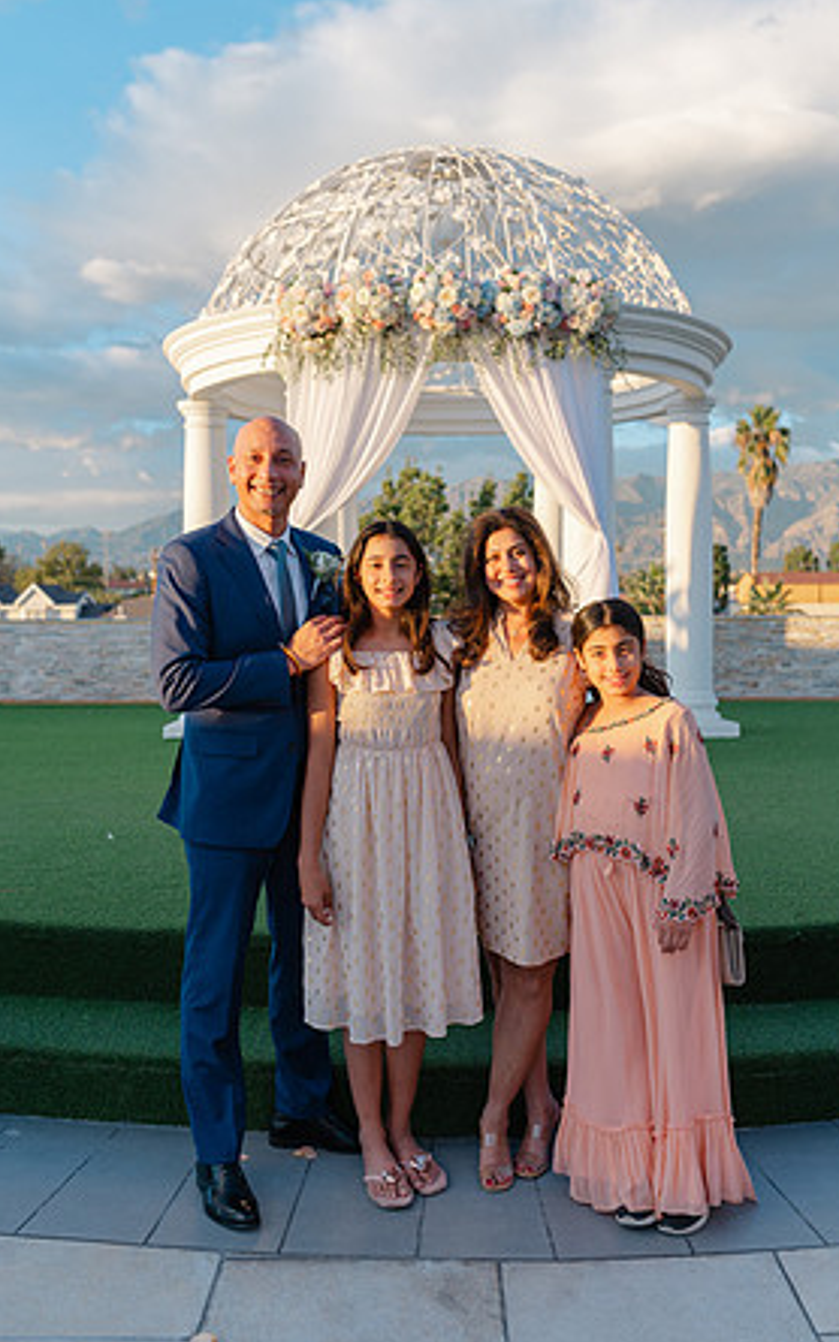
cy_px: 673
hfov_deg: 35.3
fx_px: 1317
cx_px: 442
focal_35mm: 36
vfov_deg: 54.0
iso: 100
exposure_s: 1/500
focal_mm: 35
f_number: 4
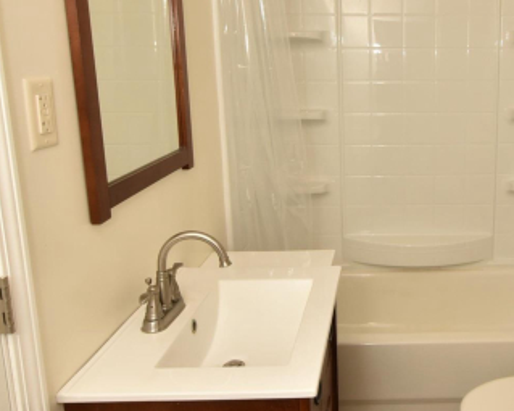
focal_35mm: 33
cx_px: 400
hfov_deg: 51.4
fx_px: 502
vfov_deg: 44.3
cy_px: 166
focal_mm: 10
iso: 400
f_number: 18
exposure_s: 1/100
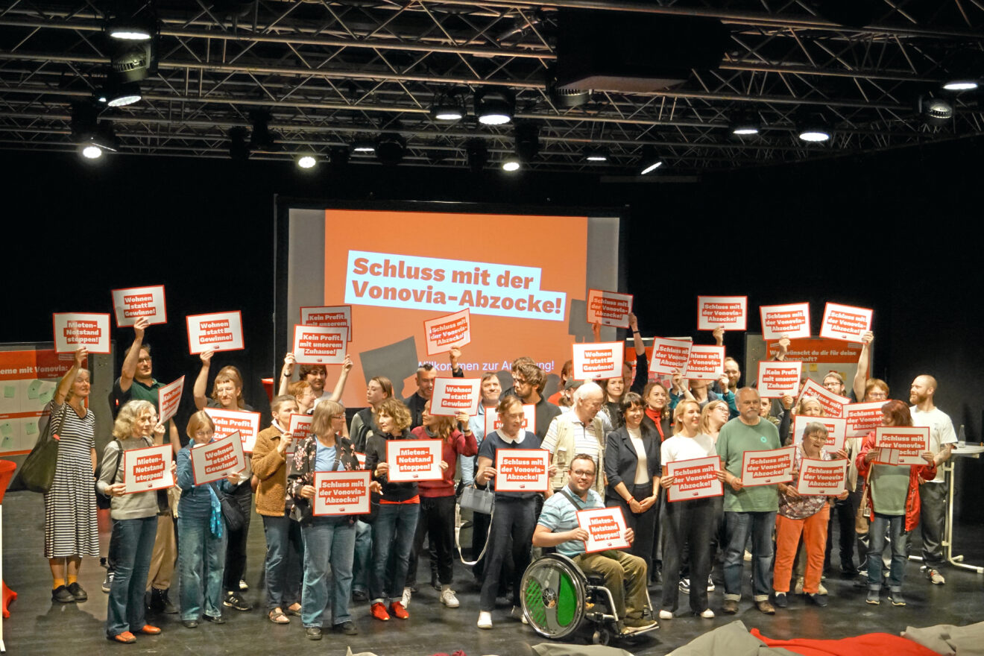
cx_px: 492
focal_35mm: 45
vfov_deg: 29.9
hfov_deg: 43.6
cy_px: 328
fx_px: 1230
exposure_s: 1/160
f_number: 4.5
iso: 2500
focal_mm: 30
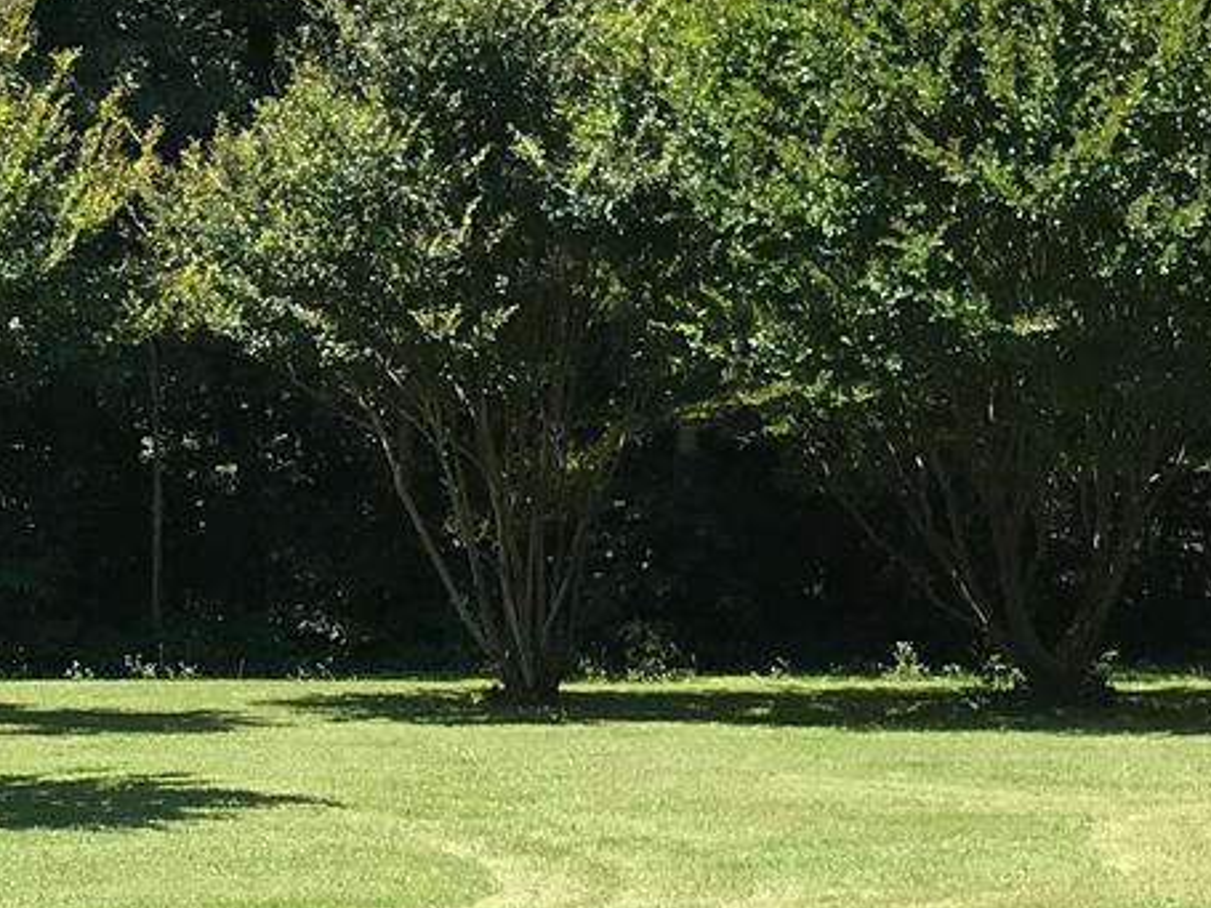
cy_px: 599
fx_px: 4407
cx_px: -51
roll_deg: -0.3
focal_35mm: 126
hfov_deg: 15.3
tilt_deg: +1.4
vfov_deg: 11.7
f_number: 1.8
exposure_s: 1/818
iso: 20
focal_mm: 3.99
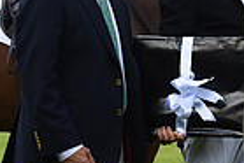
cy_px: 107
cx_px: 405
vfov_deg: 9.4
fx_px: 991
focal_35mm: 146
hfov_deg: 13.0
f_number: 5.6
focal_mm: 35
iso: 720
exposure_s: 1/1600
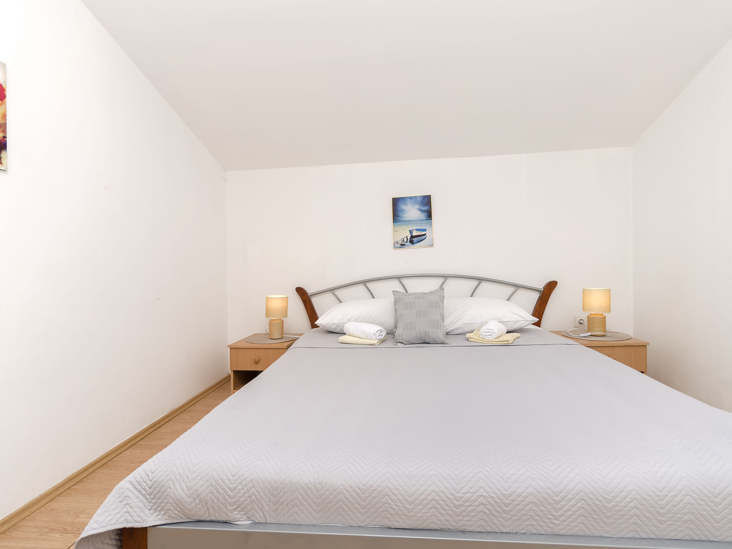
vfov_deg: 74.7
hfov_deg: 91.0
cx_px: 364
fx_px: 359
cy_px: 277
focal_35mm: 17
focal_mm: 10
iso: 125
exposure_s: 1/100
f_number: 7.1
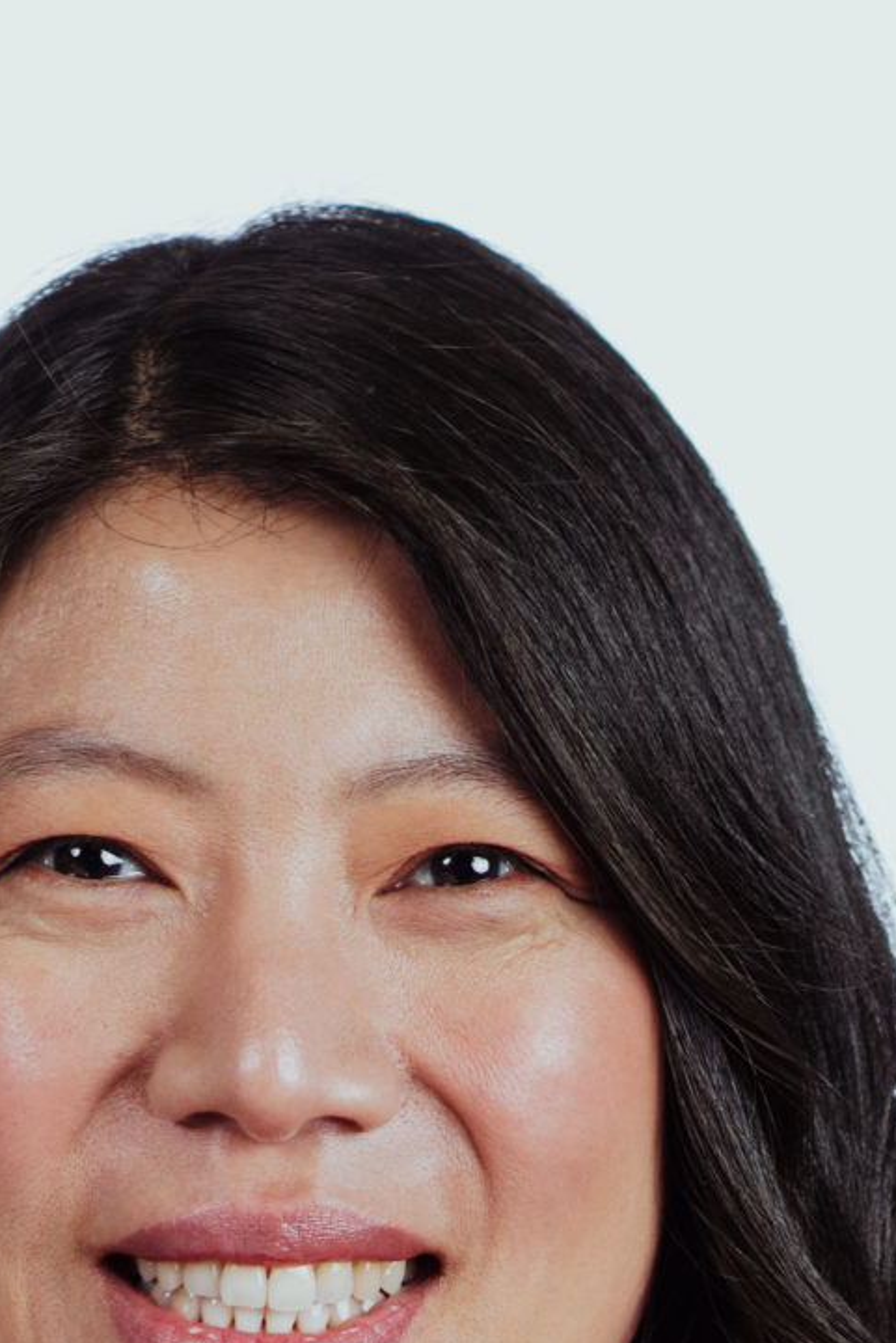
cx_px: 292
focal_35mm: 302
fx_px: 11268
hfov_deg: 4.6
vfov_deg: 6.7
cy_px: 2051
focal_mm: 85
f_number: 3.5
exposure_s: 1/200
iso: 200
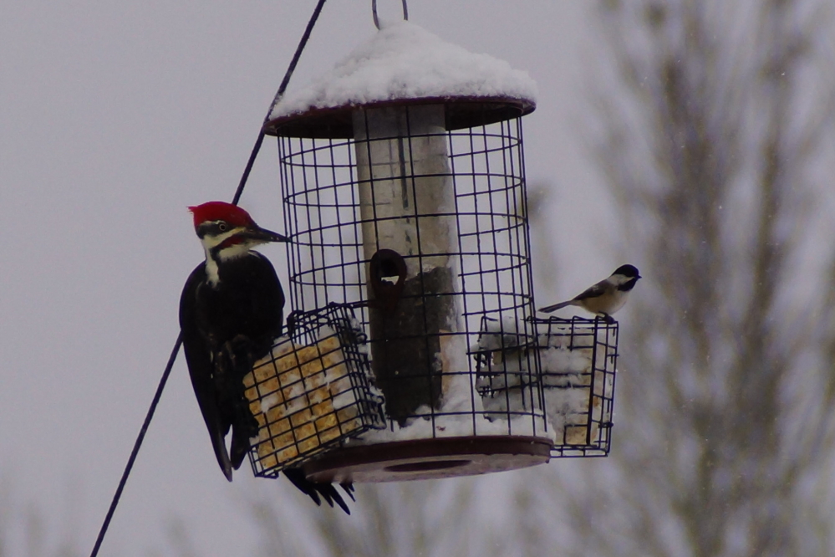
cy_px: 278
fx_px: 8697
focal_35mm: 375
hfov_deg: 5.5
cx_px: 418
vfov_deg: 3.7
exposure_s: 1/400
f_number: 6.3
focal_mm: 250
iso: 320
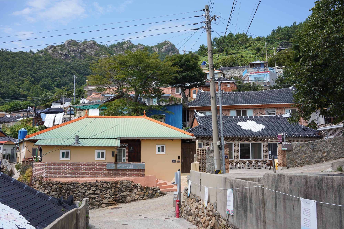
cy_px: 114
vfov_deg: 37.9
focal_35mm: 35
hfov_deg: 54.4
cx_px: 172
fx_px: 334
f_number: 10
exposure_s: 1/125
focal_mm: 35
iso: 100
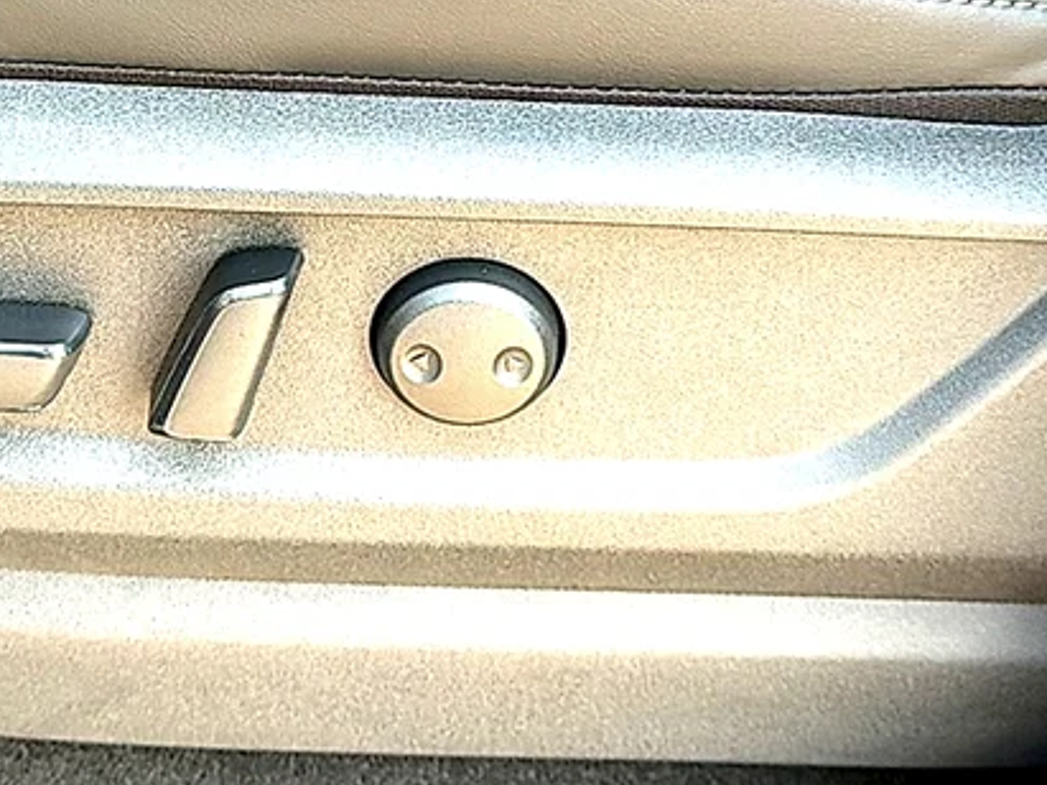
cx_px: 346
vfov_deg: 22.9
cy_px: 131
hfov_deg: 30.5
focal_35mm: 63
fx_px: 1905
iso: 50
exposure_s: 1/116
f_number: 1.78
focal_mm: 6.86
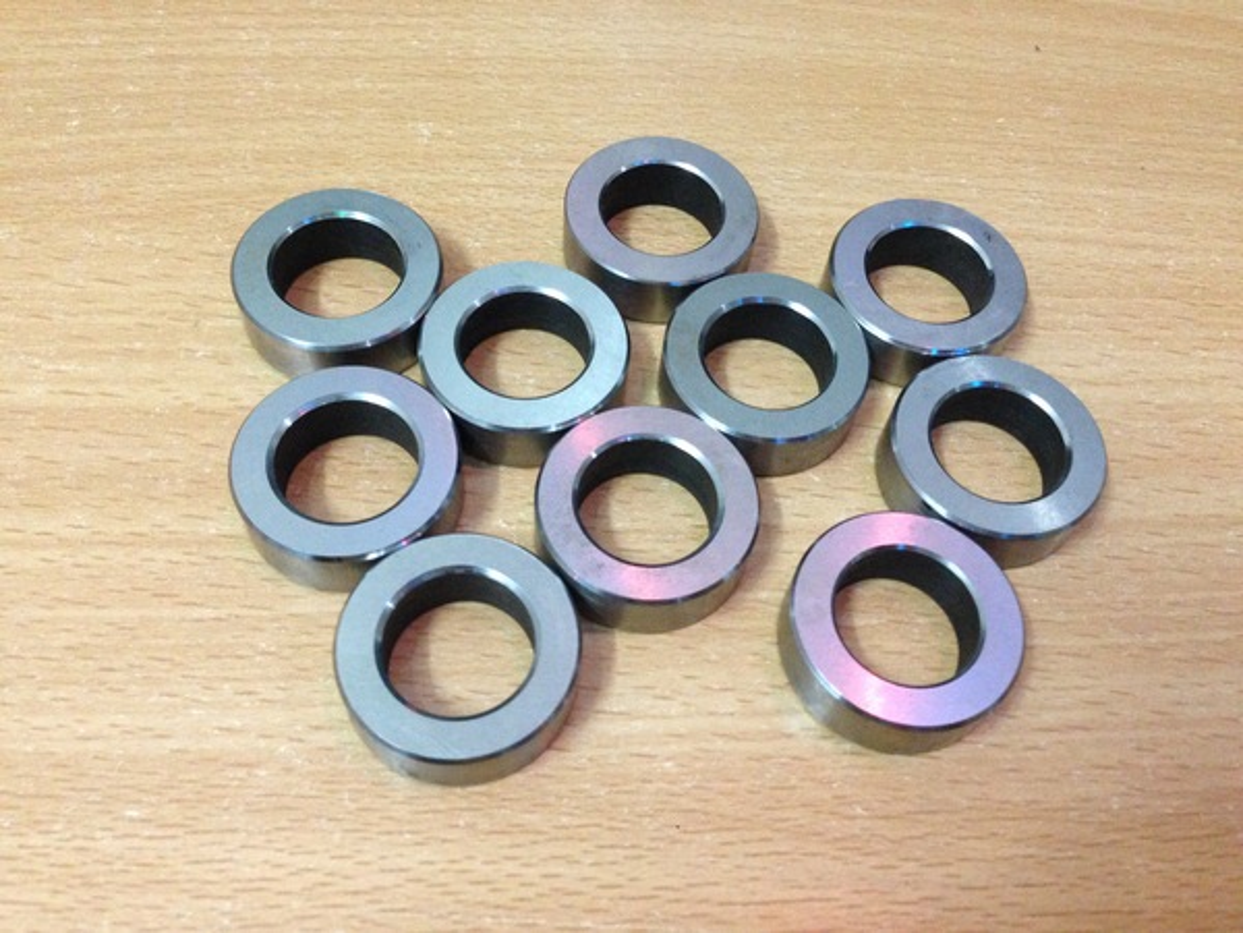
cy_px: 466
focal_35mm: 33
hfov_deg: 55.4
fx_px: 1185
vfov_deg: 42.9
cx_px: 622
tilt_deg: -61.5
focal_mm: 4.12
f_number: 2.4
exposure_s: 1/20
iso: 400
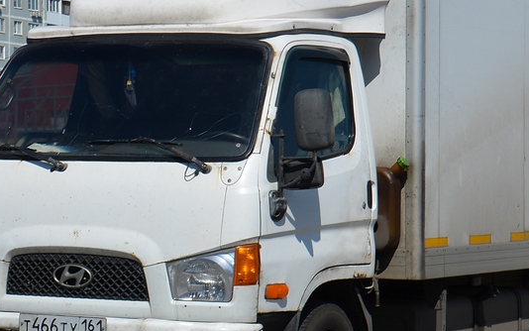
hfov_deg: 18.9
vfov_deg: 11.9
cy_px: 95
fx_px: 1586
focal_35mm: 110
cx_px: 314
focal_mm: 32
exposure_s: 1/400
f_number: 10
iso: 100
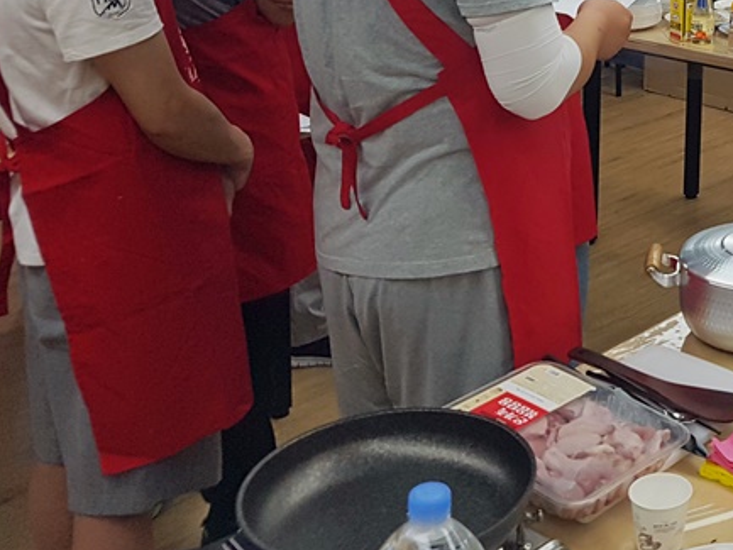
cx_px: 833
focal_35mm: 60
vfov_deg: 22.8
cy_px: -74
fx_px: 1271
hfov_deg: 28.7
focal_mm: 4.2
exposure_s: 1/120
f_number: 1.7
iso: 100
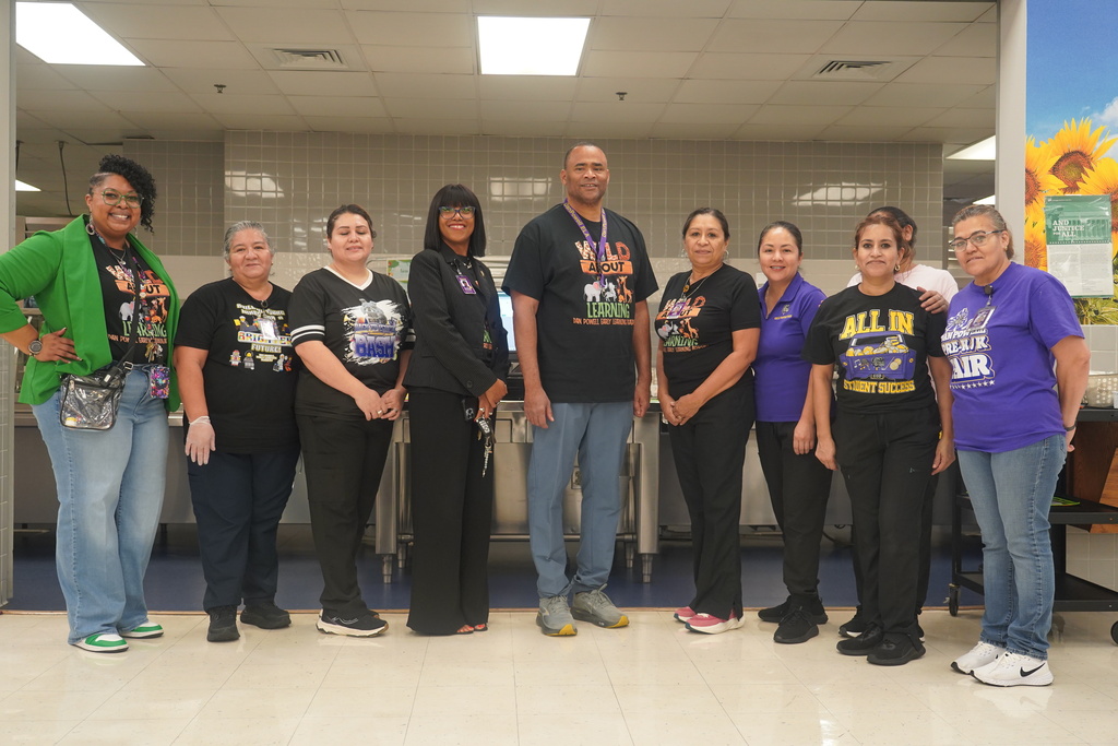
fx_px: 1118
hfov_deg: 53.1
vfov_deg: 36.9
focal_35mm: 36
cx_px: 559
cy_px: 373
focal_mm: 36
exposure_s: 1/160
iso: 2000
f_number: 4
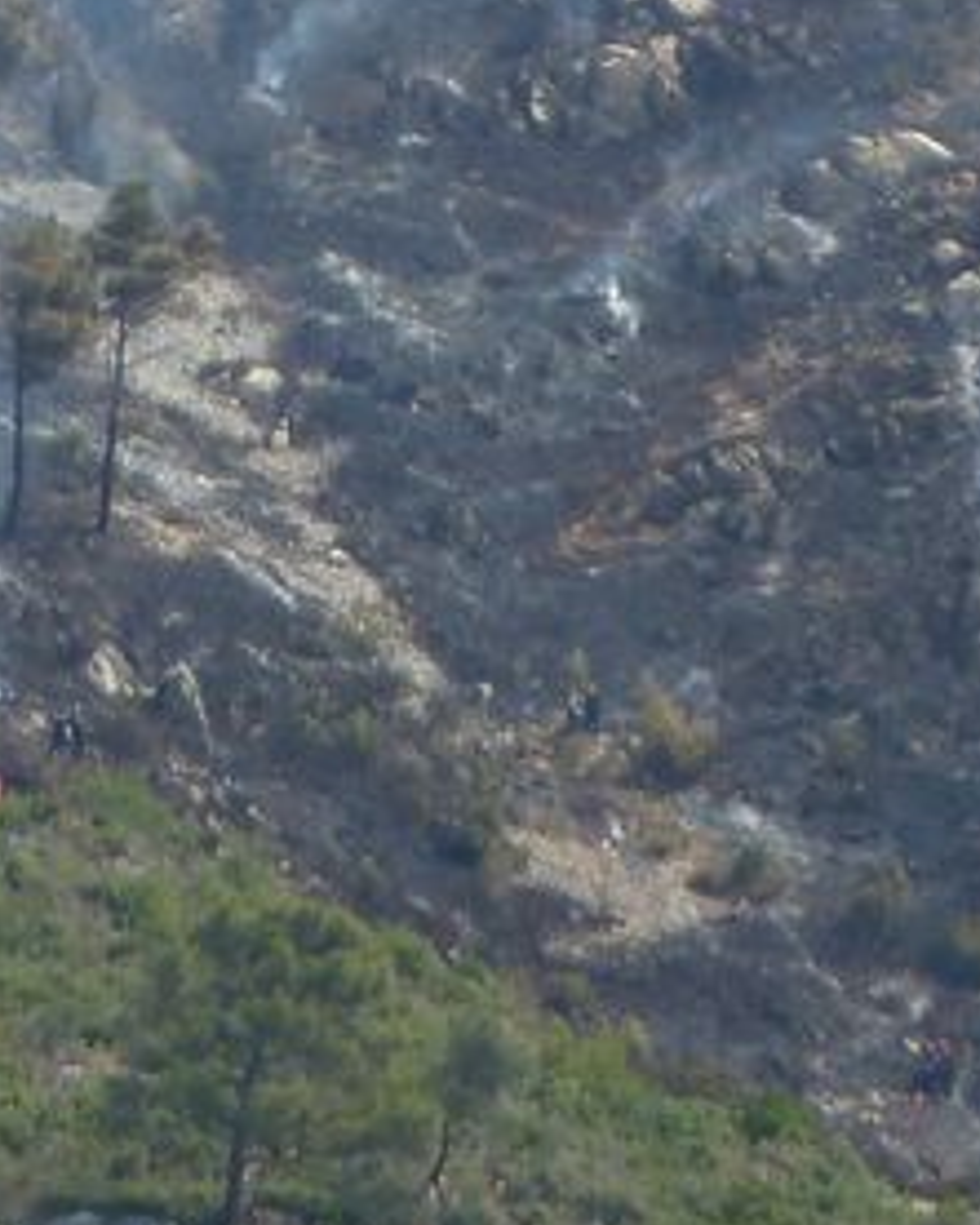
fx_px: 37250
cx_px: 129
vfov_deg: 1.9
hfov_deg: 1.5
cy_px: 27
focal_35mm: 1028
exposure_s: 1/250
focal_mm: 49.2
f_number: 4.9
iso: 80
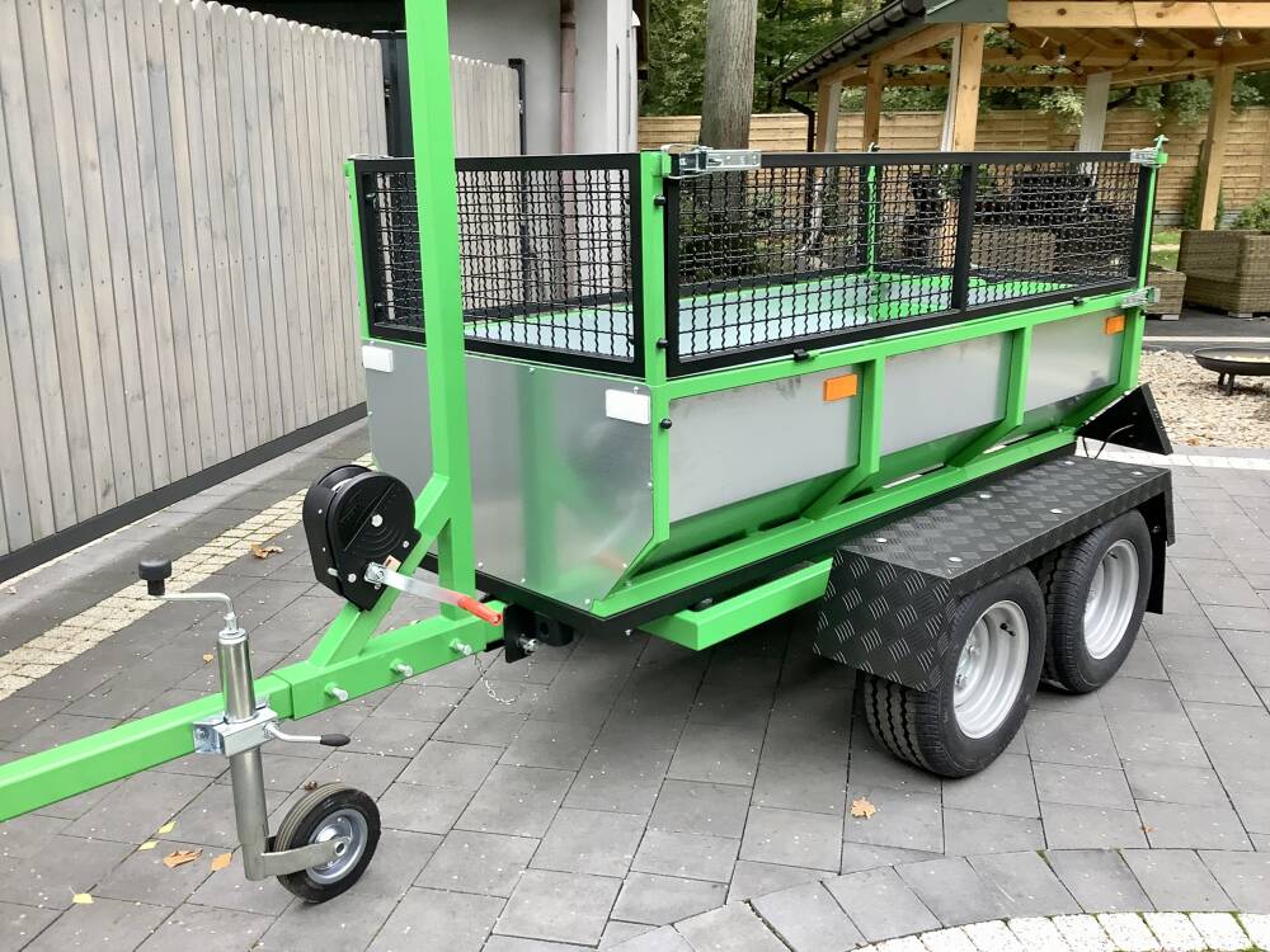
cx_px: 635
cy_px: 476
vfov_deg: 45.4
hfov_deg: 58.4
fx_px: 1137
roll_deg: -0.2
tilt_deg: -15.9
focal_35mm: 31
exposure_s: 1/100
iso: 64
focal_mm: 3.3
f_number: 2.4
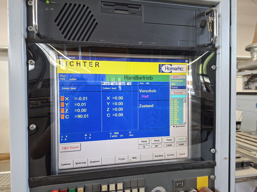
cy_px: 96
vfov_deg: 58.9
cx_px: 128
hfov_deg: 73.9
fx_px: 171
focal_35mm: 23
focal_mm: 5.54
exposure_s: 1/50
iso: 160
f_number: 1.8
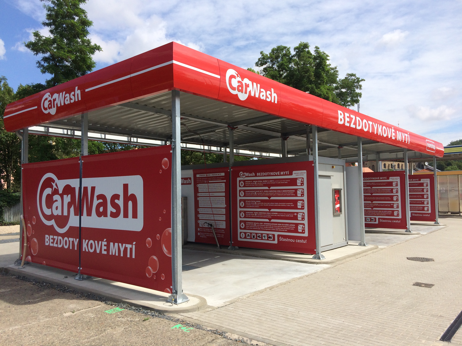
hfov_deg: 61.7
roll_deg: +0.9
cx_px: 231
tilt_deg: +2.2
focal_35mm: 29
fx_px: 387
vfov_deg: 48.2
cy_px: 173
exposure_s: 1/2053
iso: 32
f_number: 2.2
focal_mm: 4.15
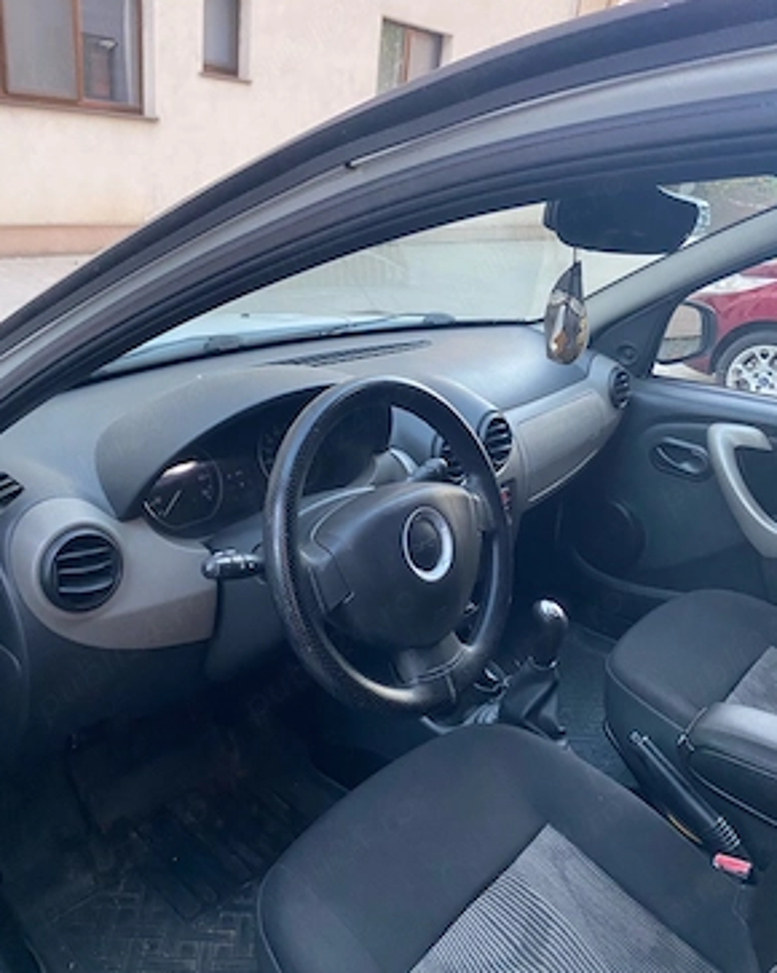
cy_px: 477
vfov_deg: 62.2
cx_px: 383
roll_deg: -5.1
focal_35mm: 28
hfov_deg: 51.5
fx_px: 806
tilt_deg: -23.2
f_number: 1.8
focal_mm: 4.25
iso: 400
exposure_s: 1/60
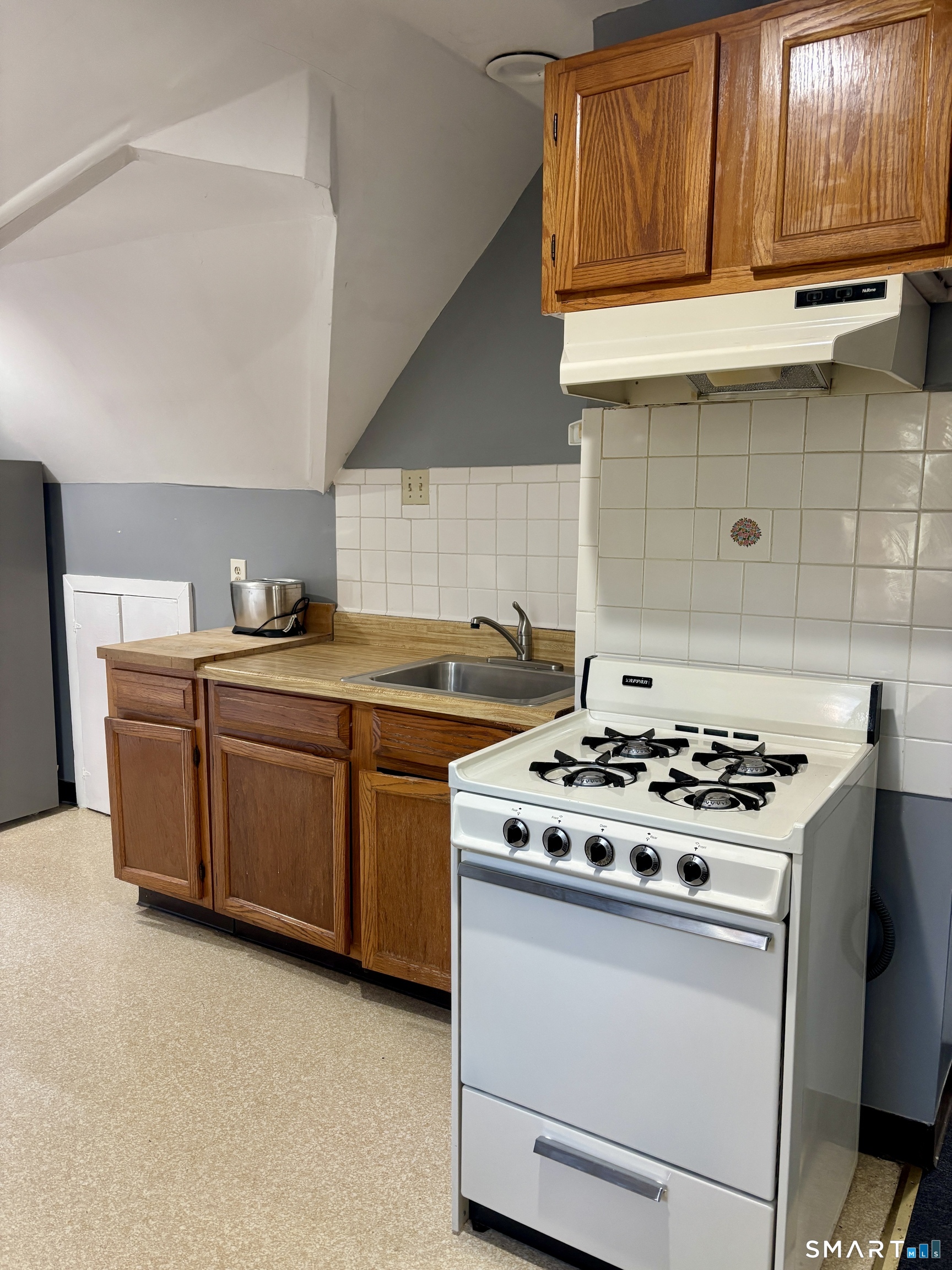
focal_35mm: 26
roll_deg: +0.0
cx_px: 476
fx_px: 953
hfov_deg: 53.1
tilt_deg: -7.0
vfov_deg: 67.3
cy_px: 635
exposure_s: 1/60
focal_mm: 5.96
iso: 160
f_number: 1.6
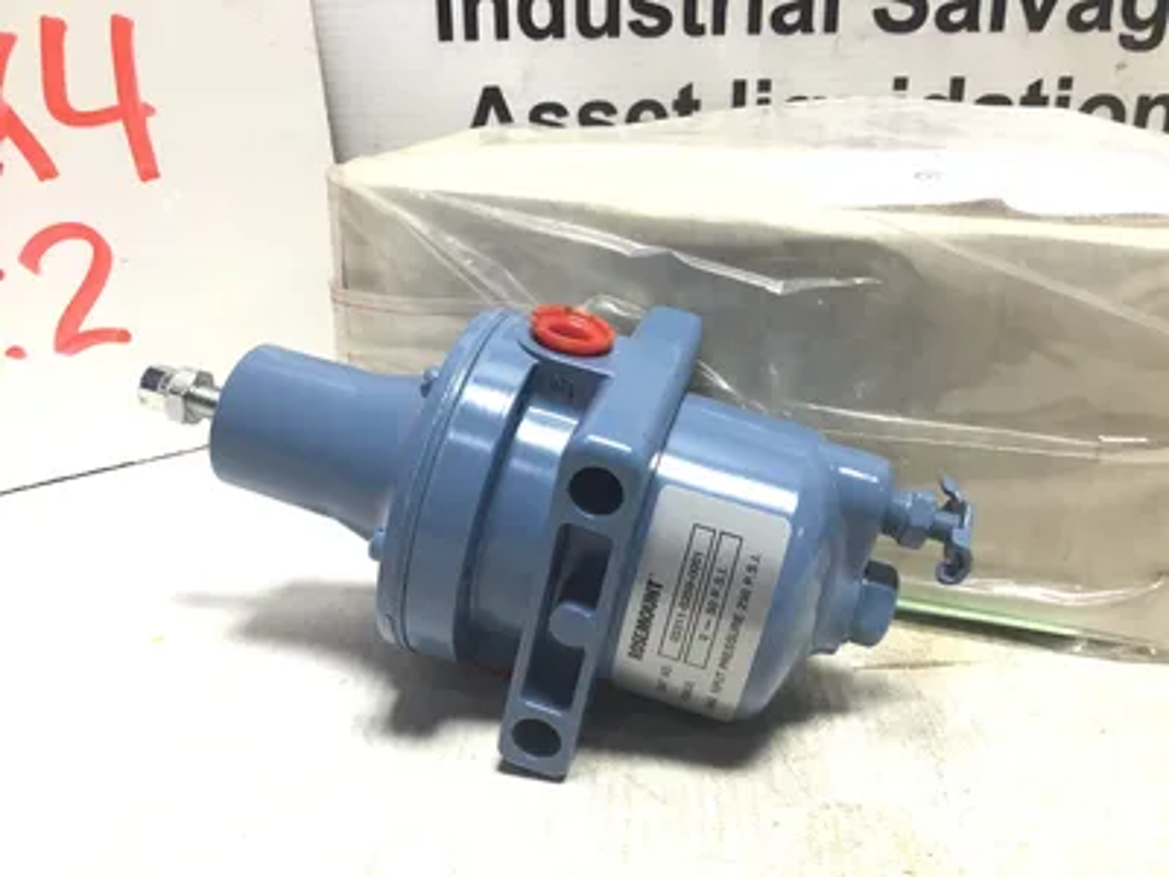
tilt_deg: -23.2
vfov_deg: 45.4
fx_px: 1047
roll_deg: -0.1
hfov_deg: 58.4
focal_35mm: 31
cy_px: 438
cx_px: 584
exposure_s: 1/60
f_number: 2.4
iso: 32
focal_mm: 3.3
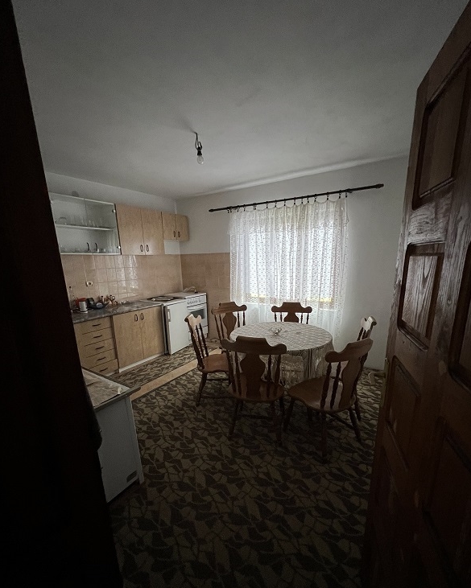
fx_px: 244
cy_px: 323
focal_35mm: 14
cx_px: 240
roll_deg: +2.1
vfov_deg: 100.4
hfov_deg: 88.0
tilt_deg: -13.9
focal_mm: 1.57
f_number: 1.8
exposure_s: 1/60
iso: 500
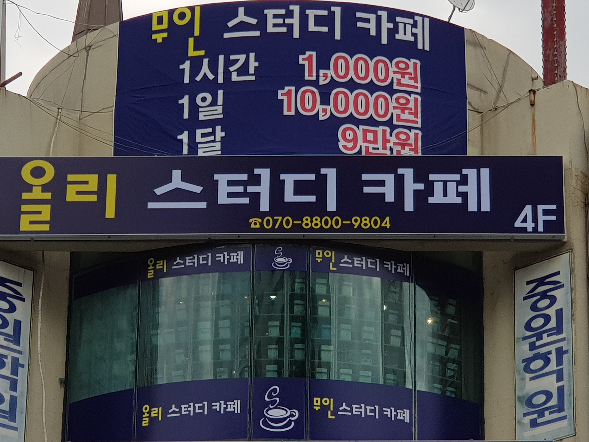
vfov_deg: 28.0
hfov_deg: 36.8
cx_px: 294
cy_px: 221
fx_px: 885
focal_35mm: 52
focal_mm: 6
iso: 25
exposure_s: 1/734
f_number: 2.4
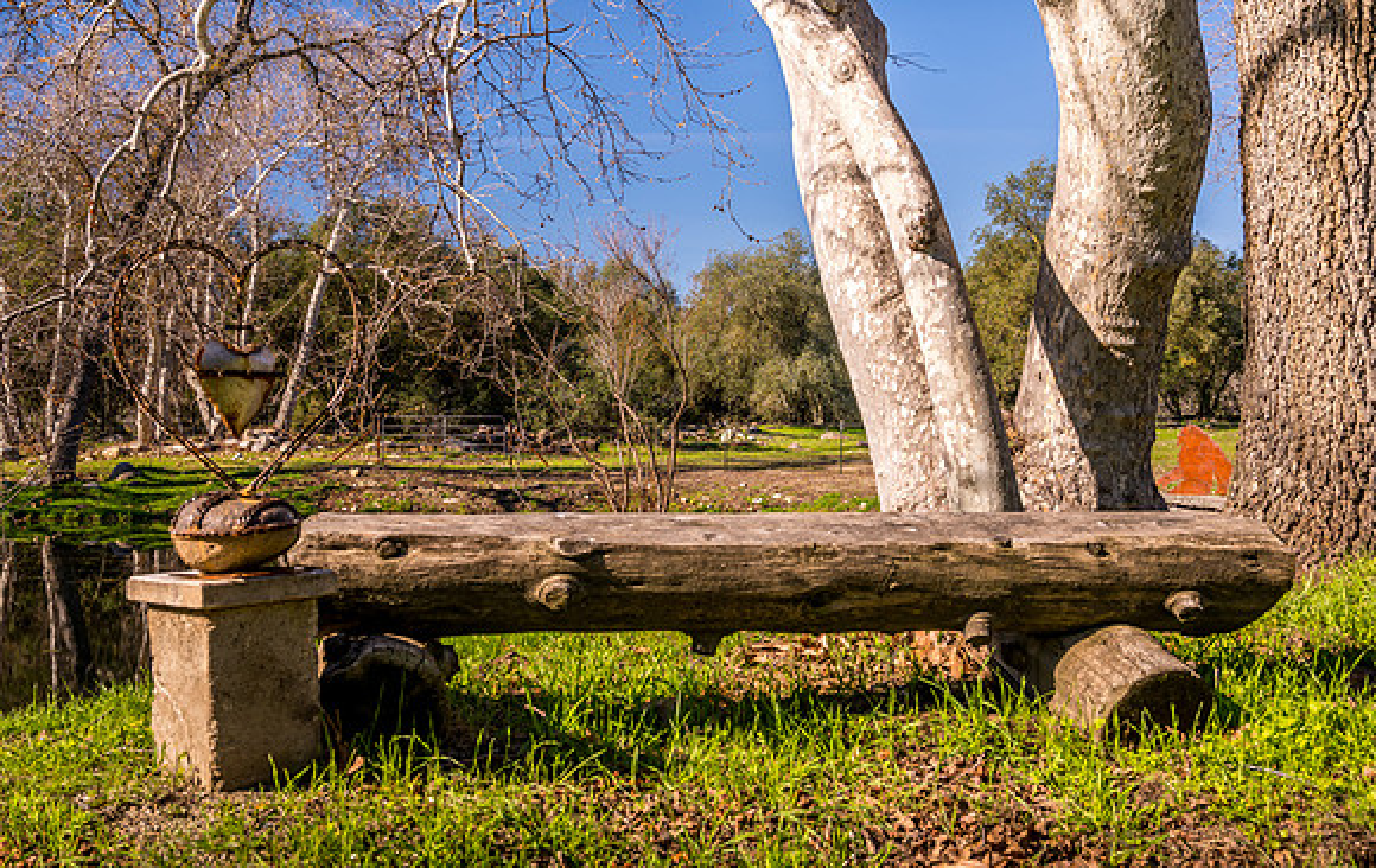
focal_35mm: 38
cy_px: 416
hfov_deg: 51.9
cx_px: 688
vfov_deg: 34.1
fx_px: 1414
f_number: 8
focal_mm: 36
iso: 64
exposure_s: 1/40
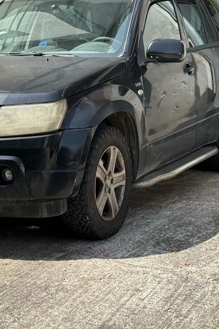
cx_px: 53
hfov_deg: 16.6
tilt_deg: -2.7
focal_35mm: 82
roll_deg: -1.4
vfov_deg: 24.6
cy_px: 96
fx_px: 749
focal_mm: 6.76
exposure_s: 1/2146
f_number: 1.78
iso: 100
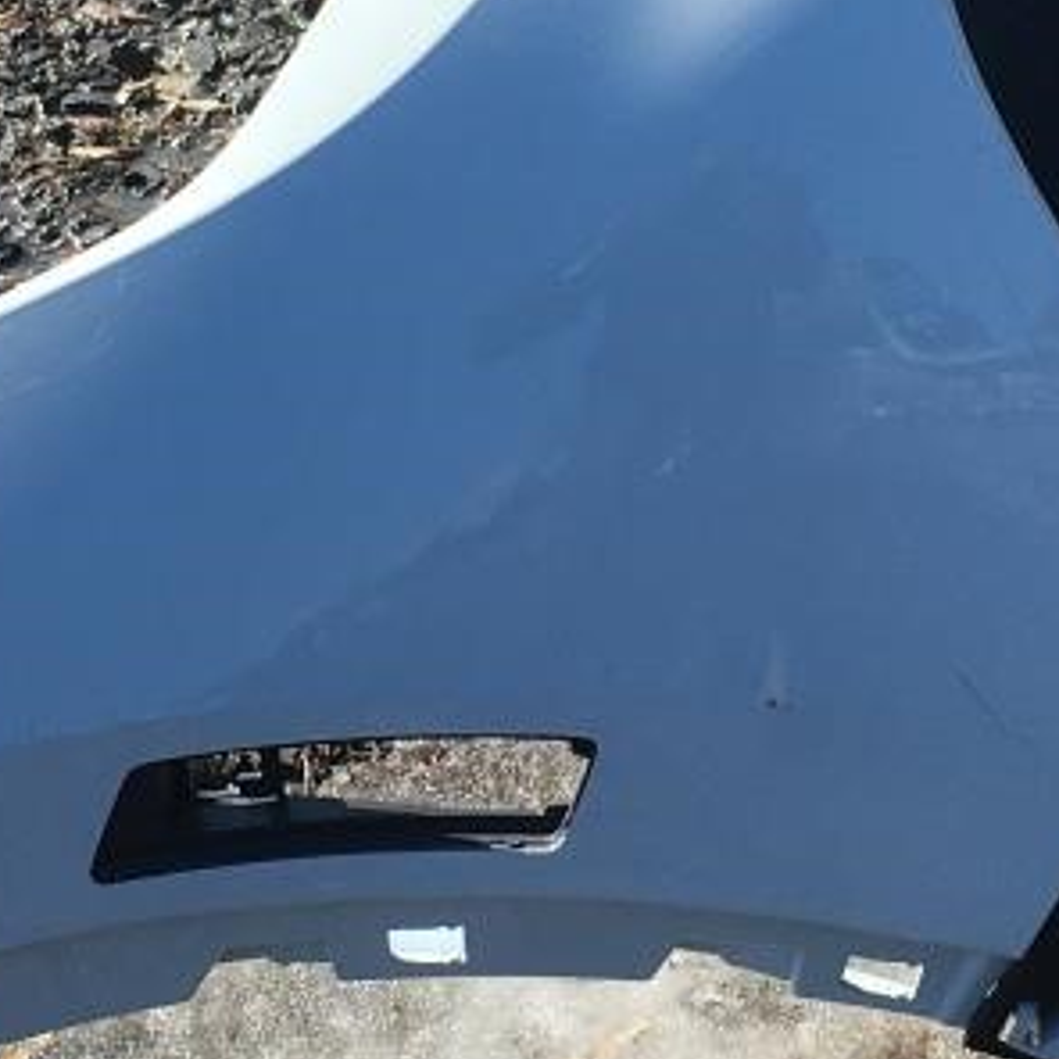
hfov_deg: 15.7
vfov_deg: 15.6
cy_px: 315
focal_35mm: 111
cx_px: 519
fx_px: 3842
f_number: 2.2
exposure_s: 1/1508
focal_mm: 4.15
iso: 25
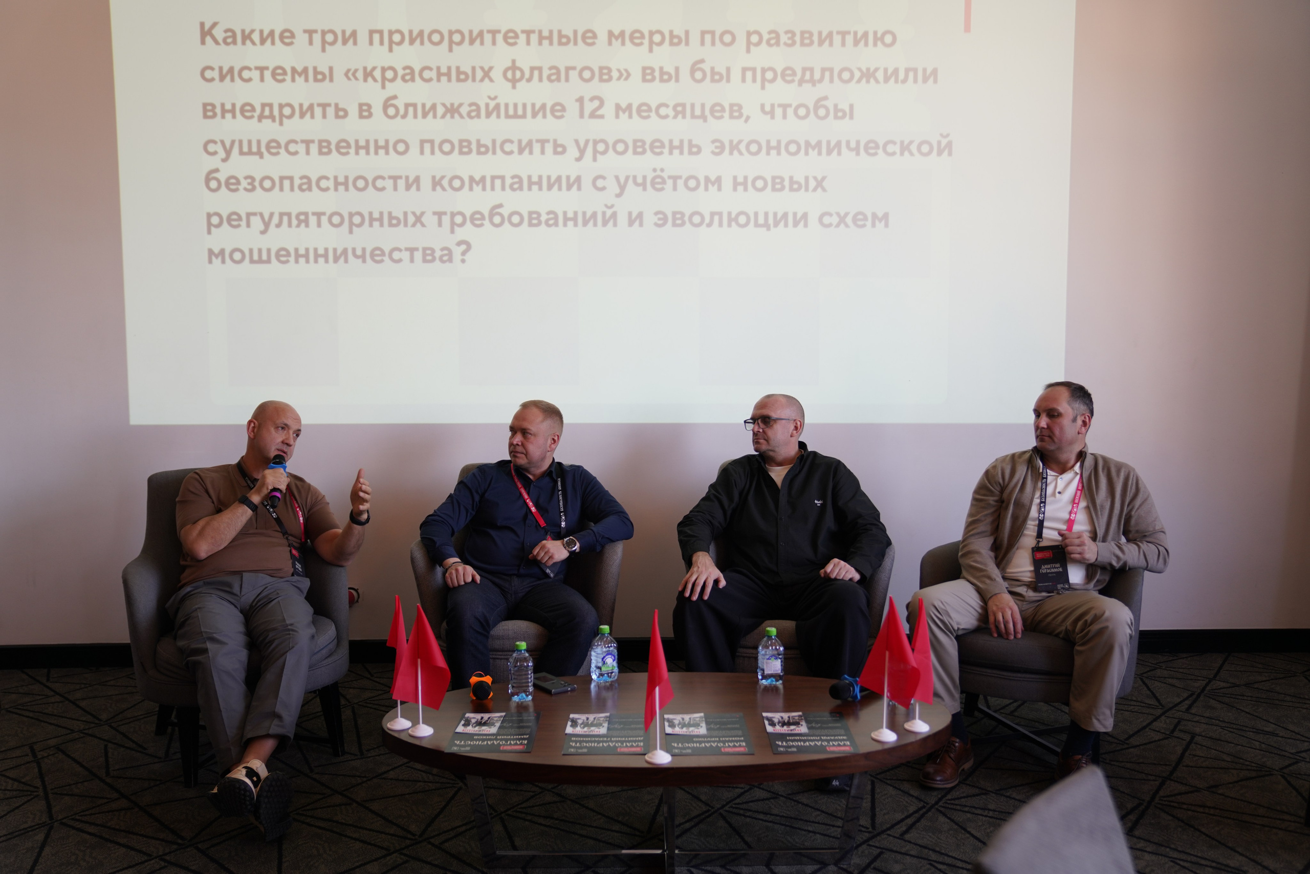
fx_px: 1201
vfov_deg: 40.0
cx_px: 655
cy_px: 437
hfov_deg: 57.2
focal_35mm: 33
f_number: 2.8
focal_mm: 33
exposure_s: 1/60
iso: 250
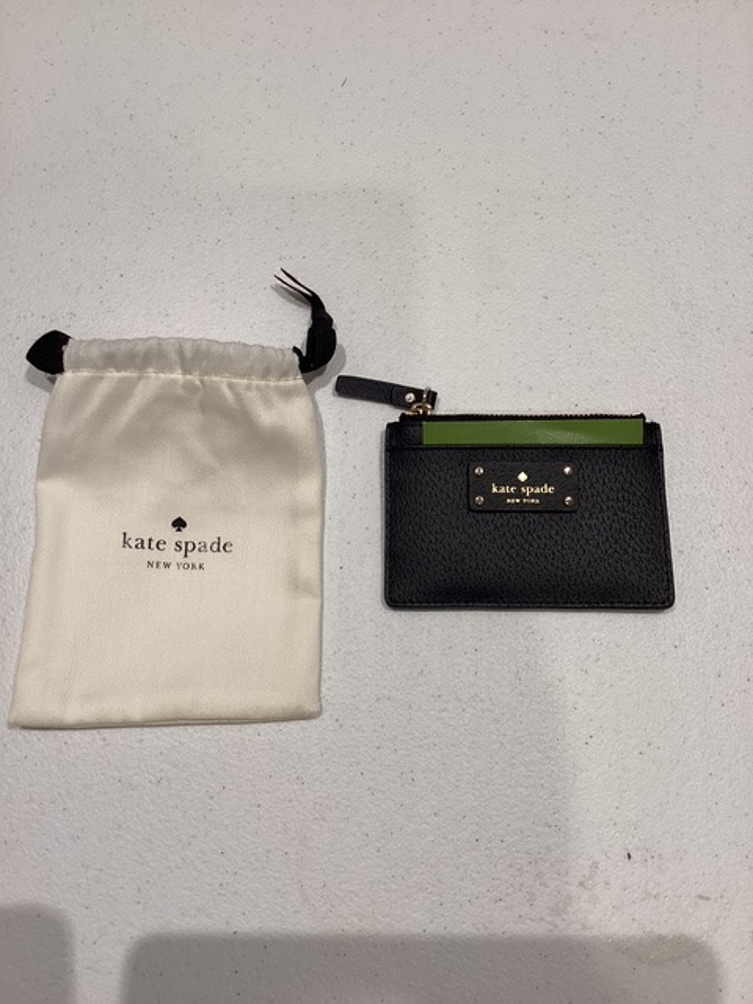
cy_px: 502
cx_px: 376
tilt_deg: -75.9
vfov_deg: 58.4
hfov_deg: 45.4
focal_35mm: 31
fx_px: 899
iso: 50
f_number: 2.4
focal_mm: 3.3
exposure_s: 1/60
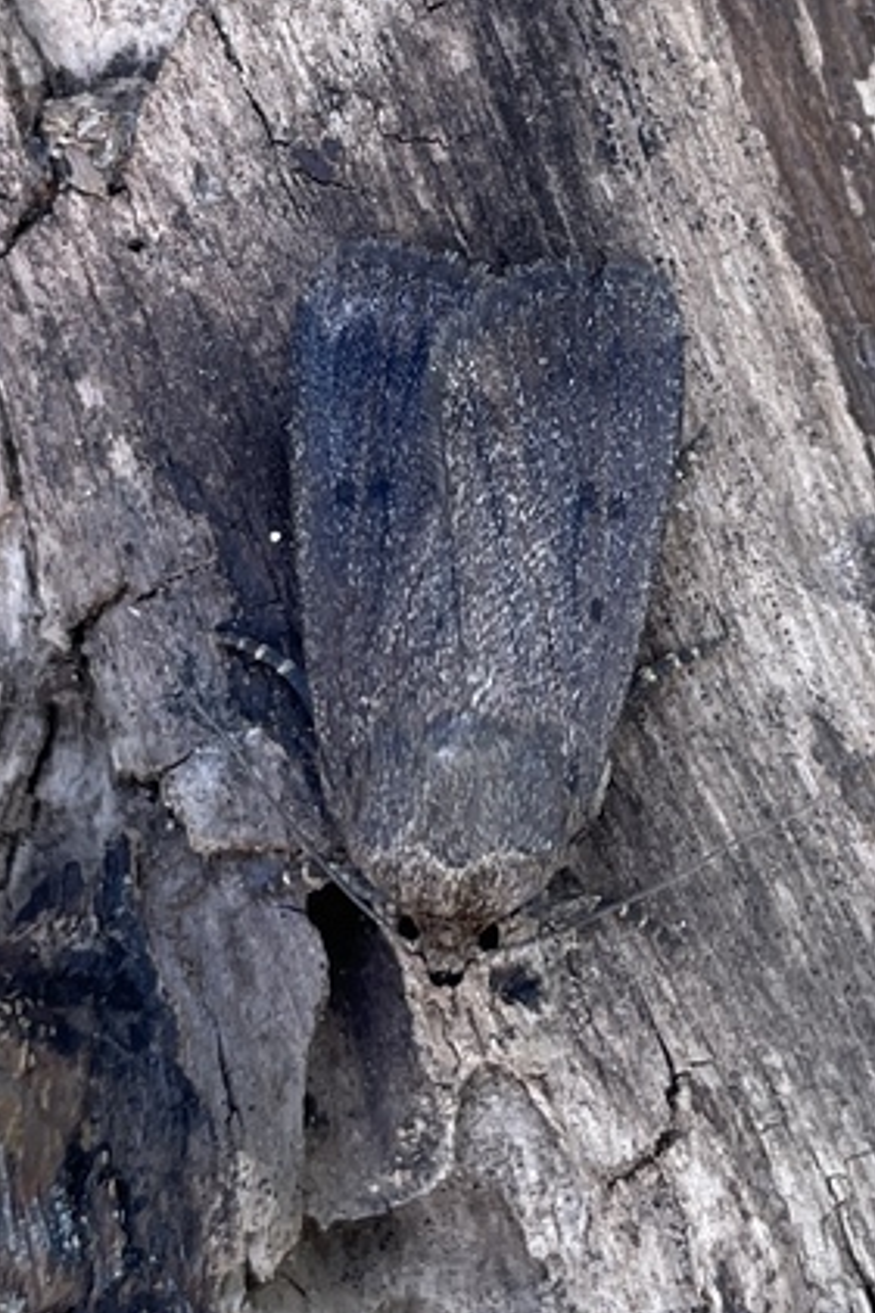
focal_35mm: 41
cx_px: 487
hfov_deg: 32.6
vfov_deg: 47.4
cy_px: 613
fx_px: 1496
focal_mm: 4.2
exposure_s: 1/121
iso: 50
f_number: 1.6
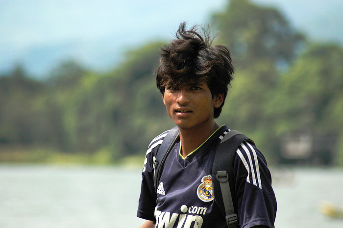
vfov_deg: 4.2
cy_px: 114
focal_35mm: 330
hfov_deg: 6.3
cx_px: 172
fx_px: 3140
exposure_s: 1/1250
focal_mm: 220
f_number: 5.6
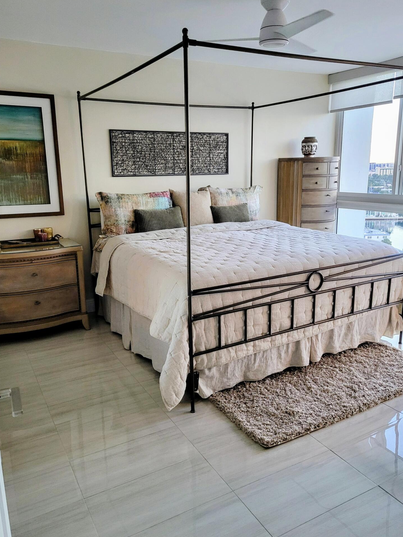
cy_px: 272
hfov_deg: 51.3
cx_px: 202
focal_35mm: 27
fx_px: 419
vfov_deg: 65.3
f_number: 1.8
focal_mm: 5.4
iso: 250
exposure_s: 1/120
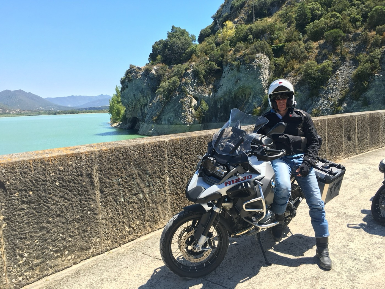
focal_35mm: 29
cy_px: 144
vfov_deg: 48.2
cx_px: 192
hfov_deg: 61.7
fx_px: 323
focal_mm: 4.15
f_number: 2.2
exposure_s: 1/578
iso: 25
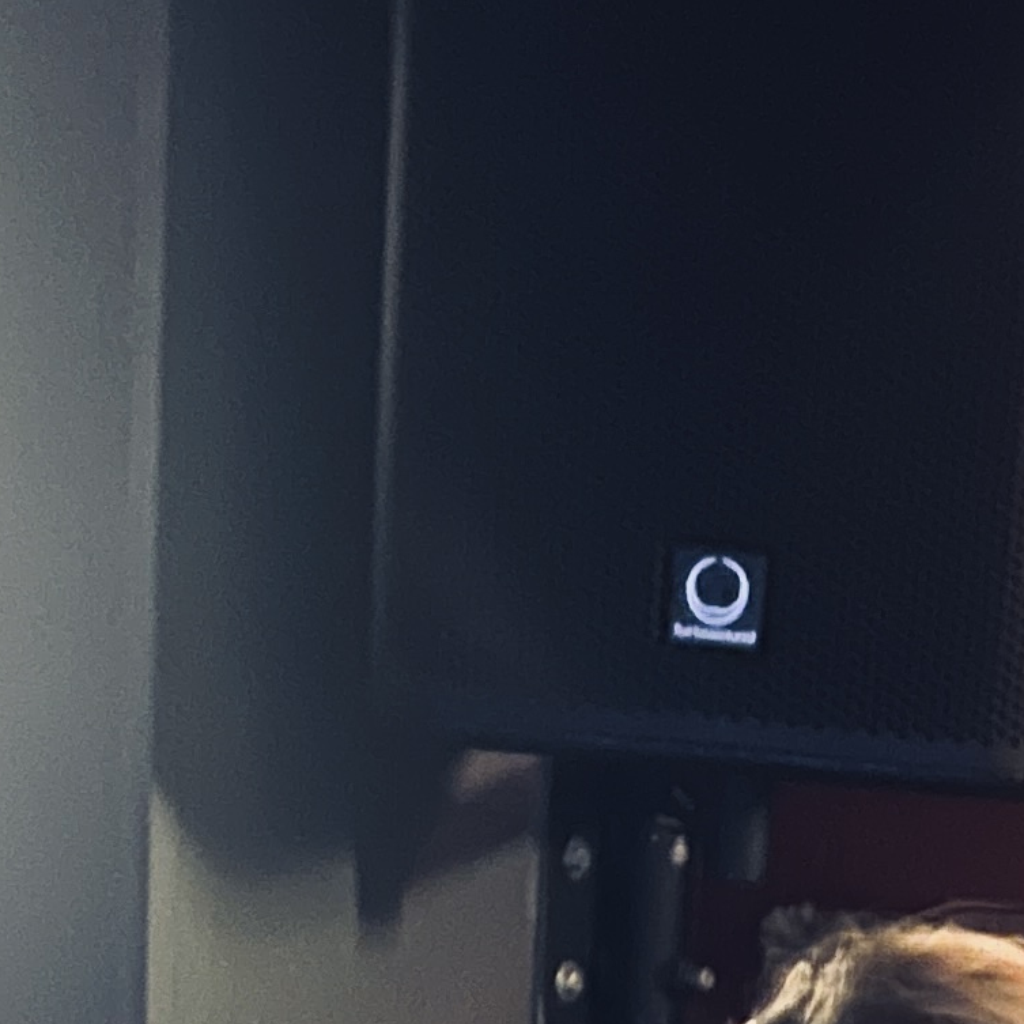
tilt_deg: -5.4
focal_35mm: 123
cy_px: 1533
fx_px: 4117
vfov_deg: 13.4
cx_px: 638
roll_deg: -0.6
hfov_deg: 14.2
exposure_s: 1/23
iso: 1250
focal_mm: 5.7
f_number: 1.5
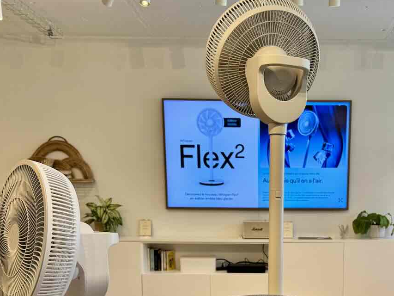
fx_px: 512
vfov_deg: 30.6
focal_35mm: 45
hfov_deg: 41.1
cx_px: 284
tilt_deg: -8.0
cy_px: 272
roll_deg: -0.6
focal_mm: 6.76
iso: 80
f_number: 1.78
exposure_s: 1/120
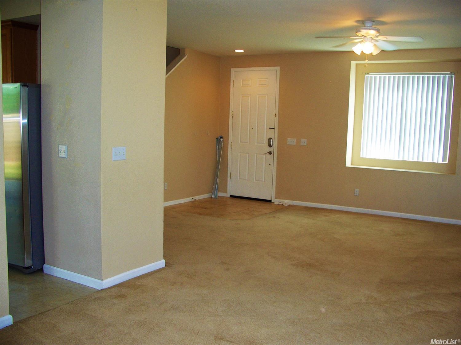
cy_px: 172
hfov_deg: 55.4
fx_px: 439
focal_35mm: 33
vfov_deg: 42.9
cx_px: 230
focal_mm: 7.1
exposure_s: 1/60
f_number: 2.8
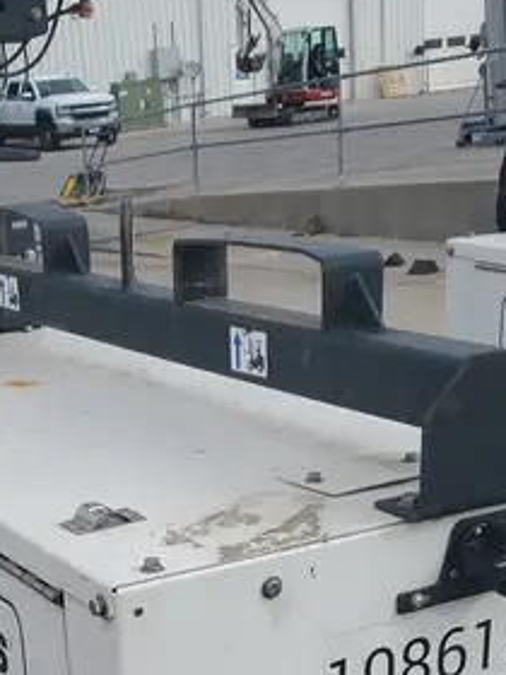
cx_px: 135
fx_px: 1325
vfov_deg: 26.4
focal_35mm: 68
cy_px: 732
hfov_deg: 21.5
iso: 50
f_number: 2.4
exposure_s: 1/1036
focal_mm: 4.3
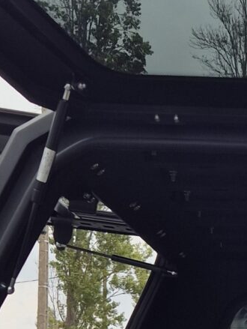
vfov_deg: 14.4
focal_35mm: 134
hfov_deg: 10.6
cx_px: 406
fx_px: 1273
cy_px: 342
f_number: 1.8
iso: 25
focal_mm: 5.4
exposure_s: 1/1880
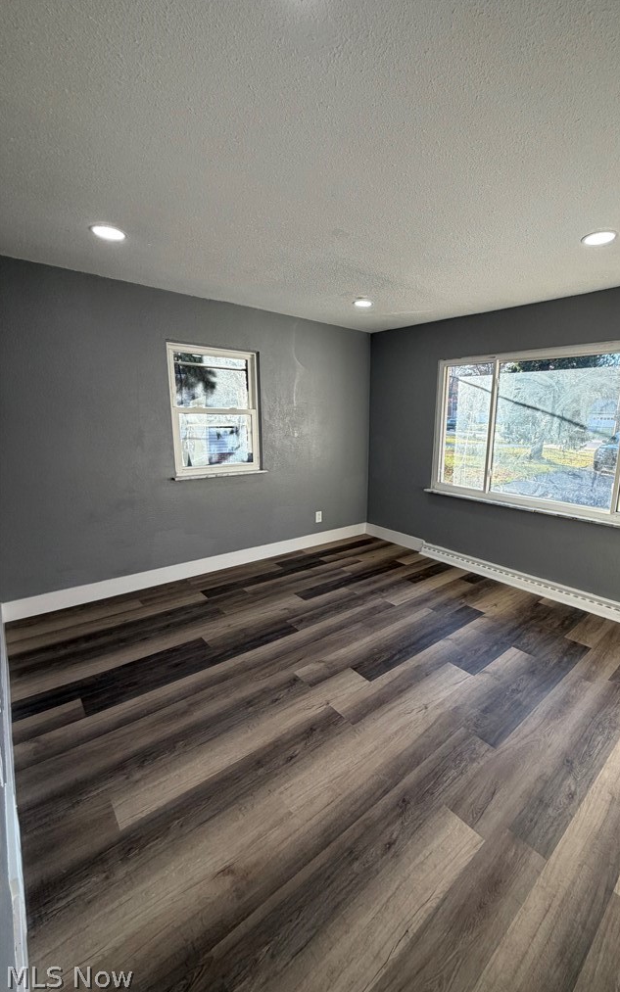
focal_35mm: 15
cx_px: 374
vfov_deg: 101.5
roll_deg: -1.8
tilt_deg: -10.9
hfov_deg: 73.9
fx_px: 406
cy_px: 498
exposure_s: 1/127
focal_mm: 2.22
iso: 64
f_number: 2.2
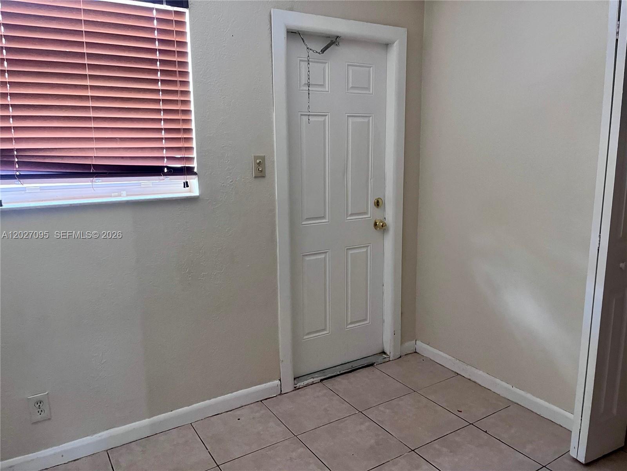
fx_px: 471
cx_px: 314
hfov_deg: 67.3
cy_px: 236
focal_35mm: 26
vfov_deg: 53.1
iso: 400
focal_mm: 5.1
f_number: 1.6
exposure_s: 1/60
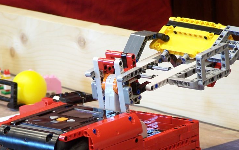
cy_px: 111
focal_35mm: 250
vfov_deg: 5.3
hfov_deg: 8.4
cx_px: 117
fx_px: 1629
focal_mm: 28
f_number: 3.2
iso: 80
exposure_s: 1/3
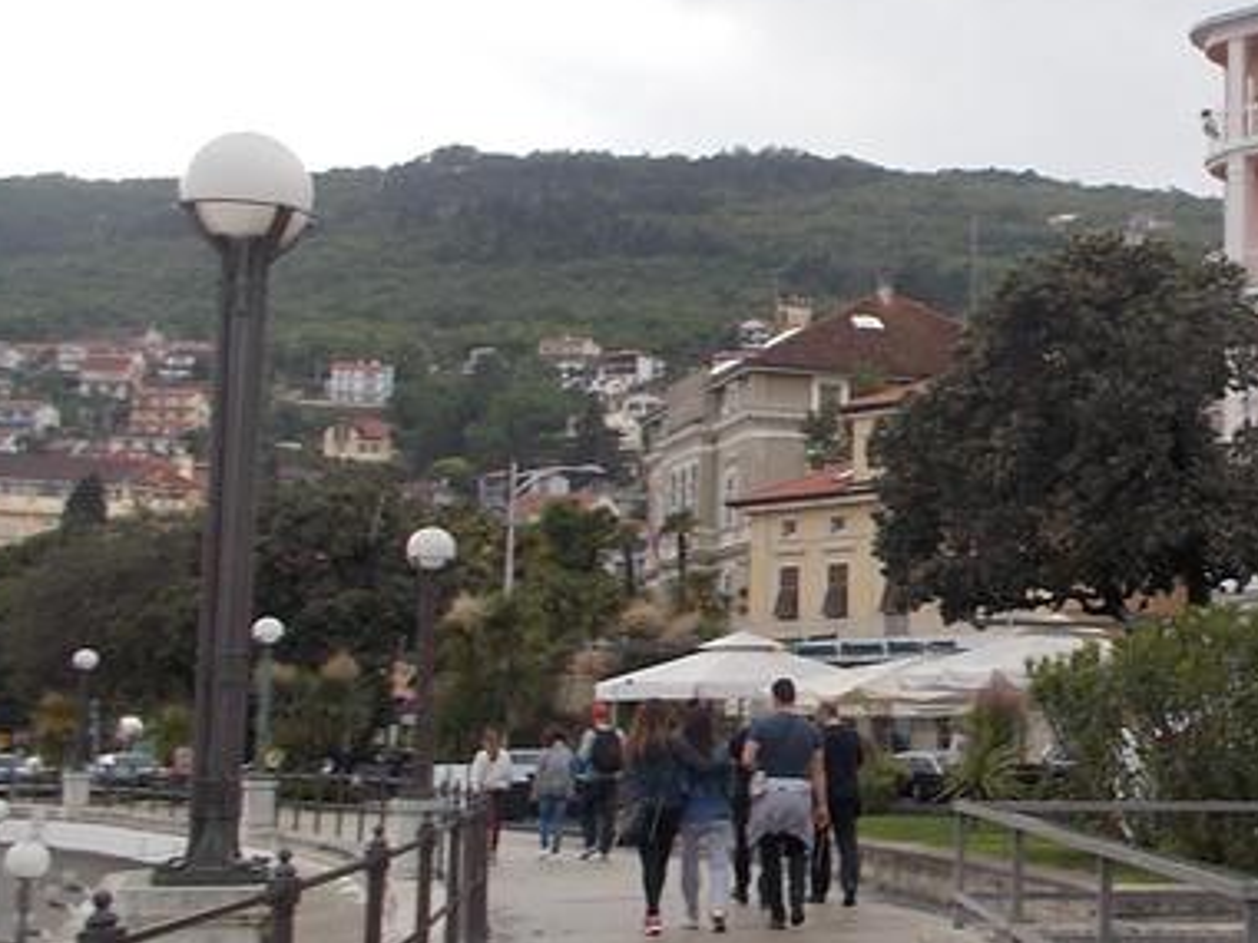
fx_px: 2217
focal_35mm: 61
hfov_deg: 30.1
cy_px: 414
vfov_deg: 24.0
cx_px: 1175
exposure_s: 1/400
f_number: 3.3
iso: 80
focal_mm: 4.1
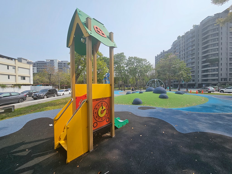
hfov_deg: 106.2
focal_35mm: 13
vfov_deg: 89.9
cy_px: 87
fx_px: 87
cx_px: 116
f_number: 2.2
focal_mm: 2.2
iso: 50
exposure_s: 1/2767
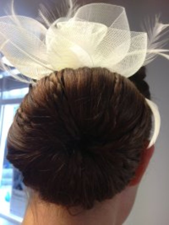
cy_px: 112
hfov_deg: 40.7
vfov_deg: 52.6
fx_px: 228
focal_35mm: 35
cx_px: 84
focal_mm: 4.28
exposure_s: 1/40
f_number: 2.4
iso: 50
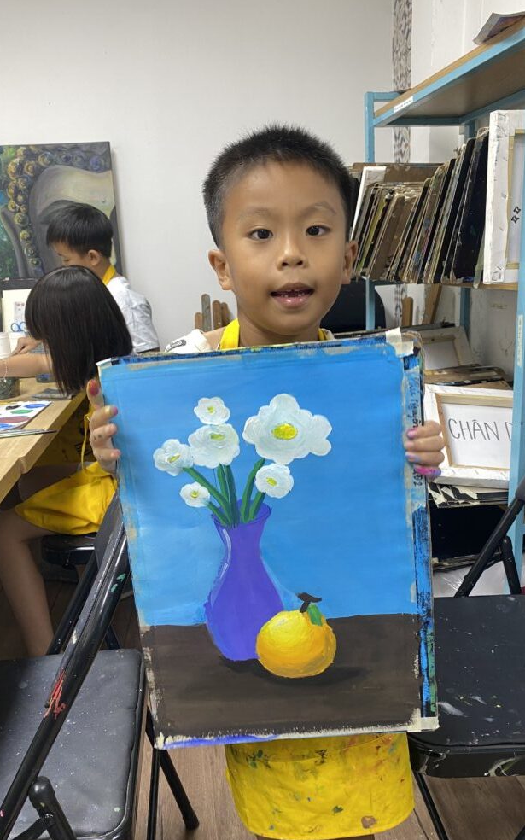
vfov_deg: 66.5
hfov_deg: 44.5
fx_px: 641
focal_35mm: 28
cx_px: 273
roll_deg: +1.9
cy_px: 424
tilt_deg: -13.7
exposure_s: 1/50
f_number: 1.8
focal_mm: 4.25
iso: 64
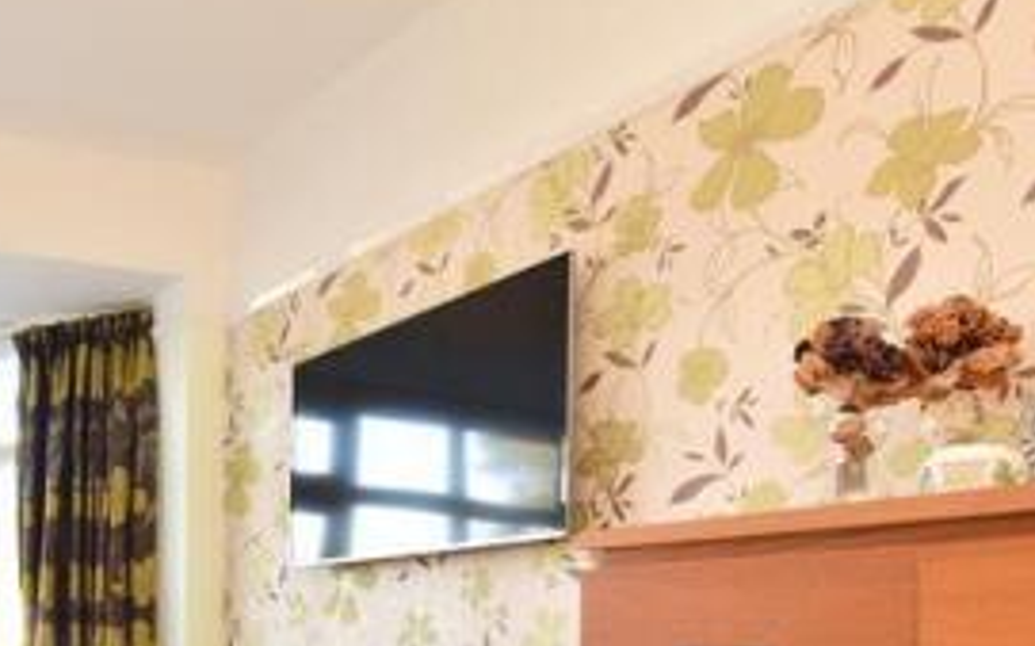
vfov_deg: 31.5
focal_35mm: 37
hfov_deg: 47.1
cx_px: 92
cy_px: 659
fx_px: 1043
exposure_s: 1/15
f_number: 11
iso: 400
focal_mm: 10
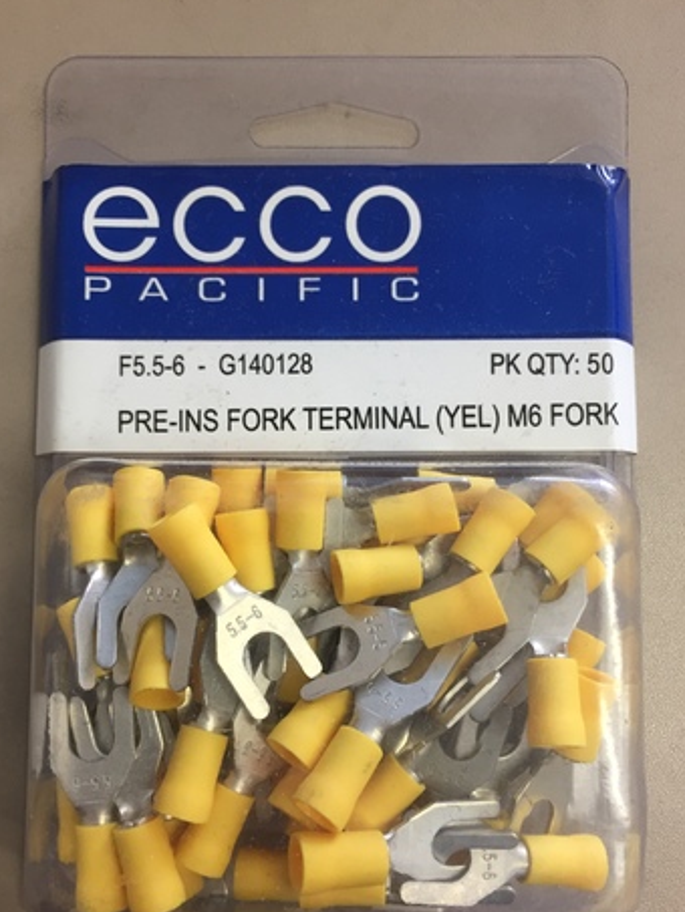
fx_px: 844
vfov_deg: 56.7
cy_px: 489
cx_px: 321
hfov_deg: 44.2
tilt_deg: -86.0
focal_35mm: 32
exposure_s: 1/33
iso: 50
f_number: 2.2
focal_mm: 4.15
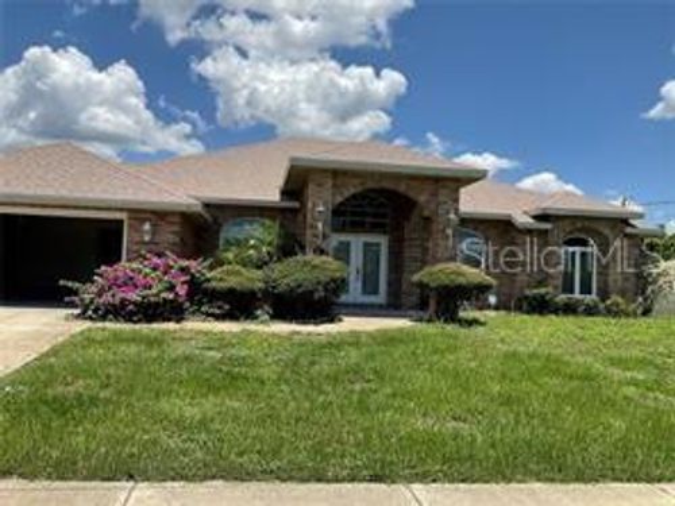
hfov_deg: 61.7
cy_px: 253
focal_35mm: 29
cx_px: 338
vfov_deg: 48.2
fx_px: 565
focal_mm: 3
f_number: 1.8
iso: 16
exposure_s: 1/2141
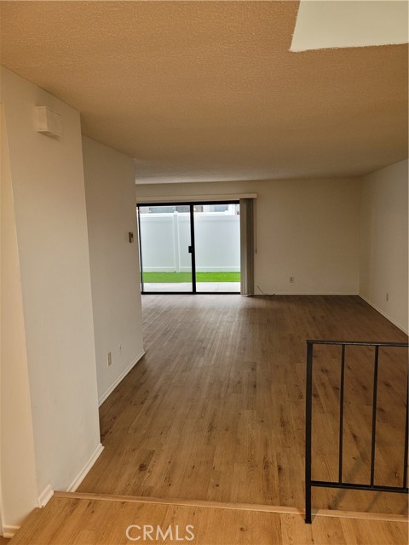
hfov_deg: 53.1
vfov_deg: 67.3
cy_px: 272
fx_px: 410
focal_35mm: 26
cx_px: 204
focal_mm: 5.4
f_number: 1.8
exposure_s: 1/60
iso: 250
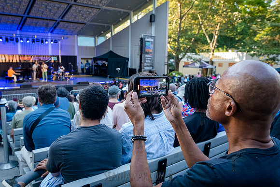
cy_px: 95
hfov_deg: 62.2
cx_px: 128
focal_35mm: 30
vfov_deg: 43.9
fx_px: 232
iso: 3200
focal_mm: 26
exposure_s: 1/400
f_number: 4
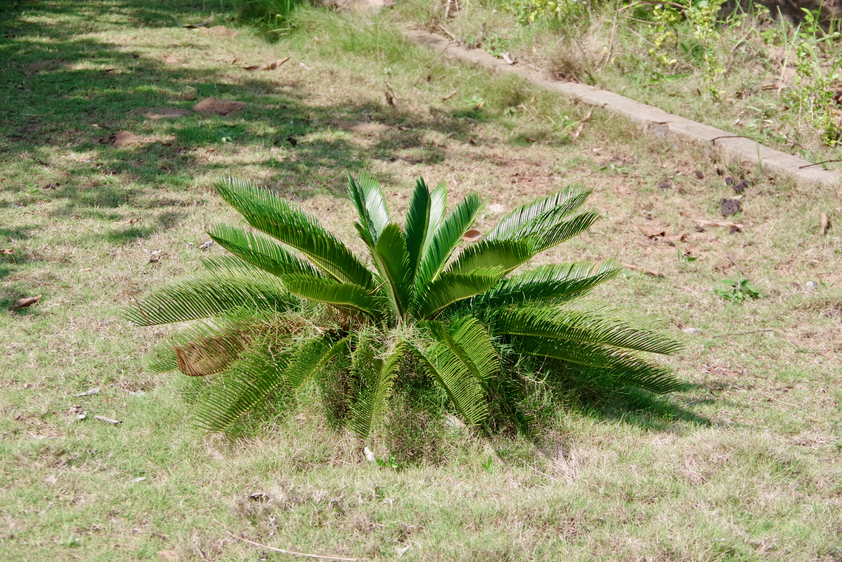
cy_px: 281
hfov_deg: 15.5
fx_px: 3087
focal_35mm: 132
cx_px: 421
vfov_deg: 10.4
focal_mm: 88
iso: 1600
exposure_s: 1/2500
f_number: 7.1
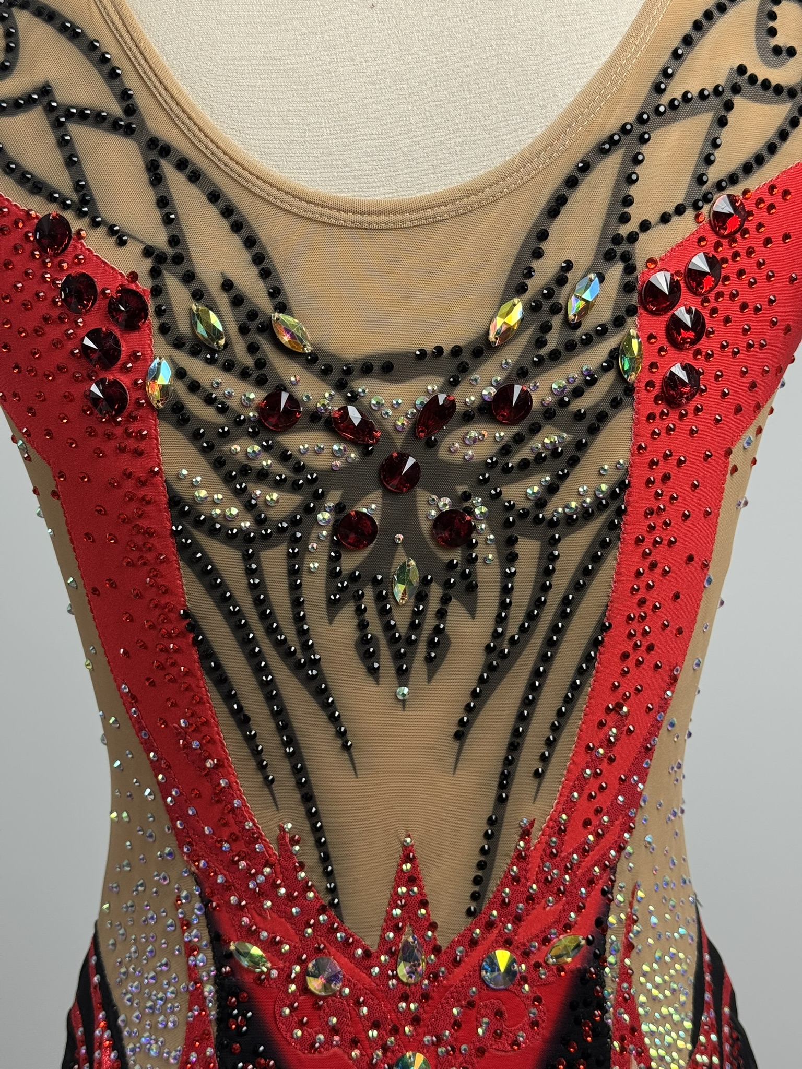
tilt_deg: -6.3
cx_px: 401
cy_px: 534
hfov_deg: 30.3
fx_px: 1483
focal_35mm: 48
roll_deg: +0.3
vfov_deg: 39.7
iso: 125
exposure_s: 1/100
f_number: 1.78
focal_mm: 6.76
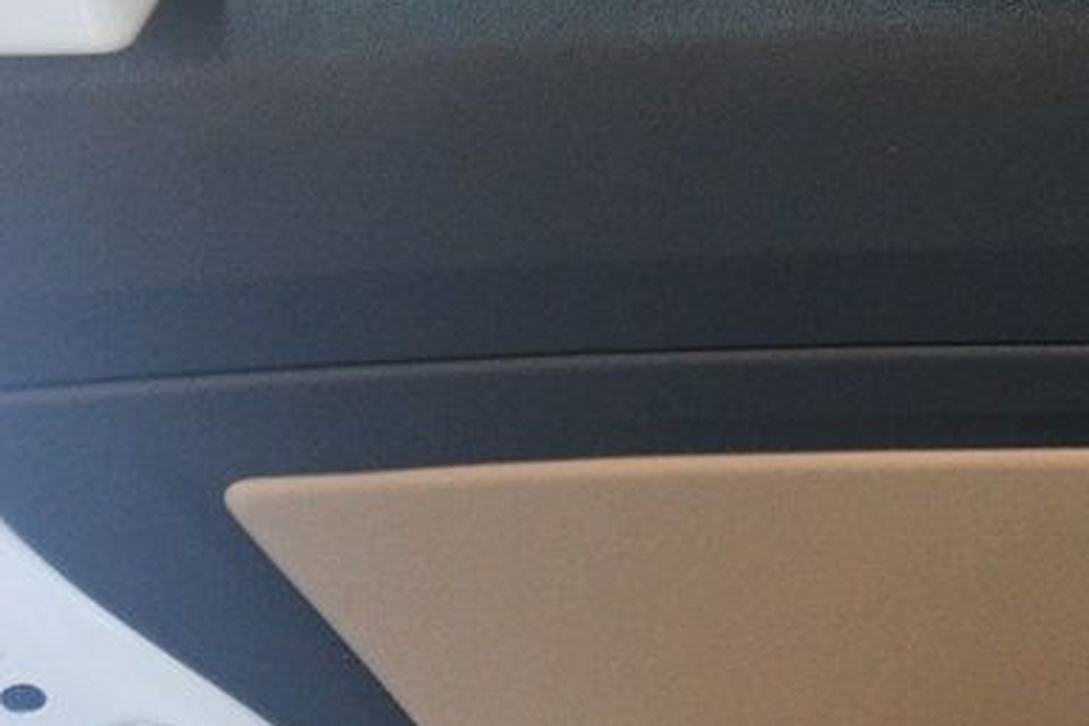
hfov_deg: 23.6
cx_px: 1225
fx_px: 2420
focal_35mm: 80
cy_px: 618
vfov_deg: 16.9
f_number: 3.5
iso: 2000
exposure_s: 1/125
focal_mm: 20
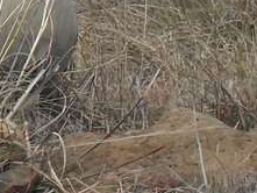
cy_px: -79
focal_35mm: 321
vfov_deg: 4.6
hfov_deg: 6.0
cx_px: -309
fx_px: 2384
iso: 80
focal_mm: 11.7
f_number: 10.8
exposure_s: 1/90
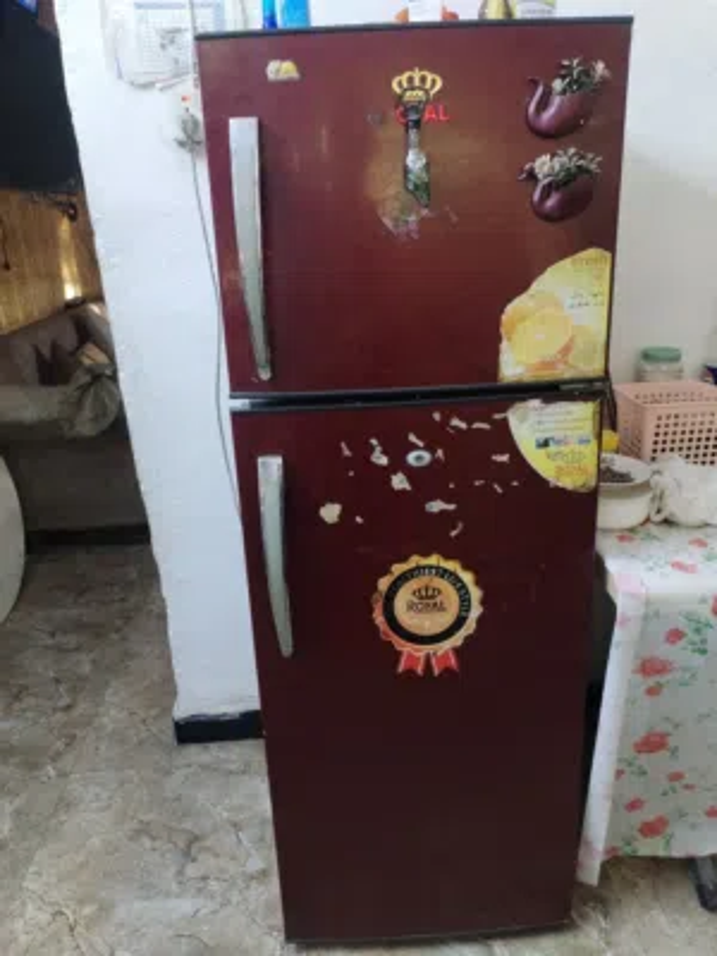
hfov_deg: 48.2
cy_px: 478
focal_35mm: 29
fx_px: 801
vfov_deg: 61.7
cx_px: 358
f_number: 1.8
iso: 536
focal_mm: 4.75
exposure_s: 1/25
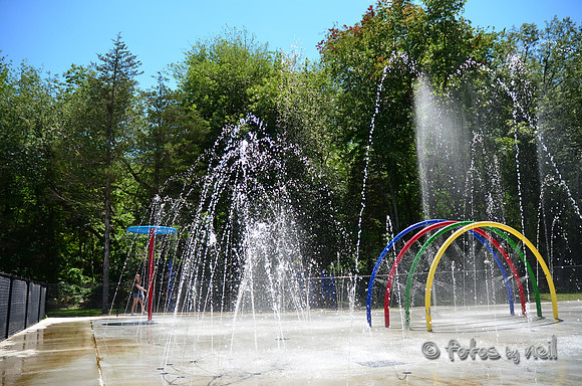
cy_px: 193
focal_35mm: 27
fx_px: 436
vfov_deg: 47.7
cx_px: 291
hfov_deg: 67.5
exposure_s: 1/640
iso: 100
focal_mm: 18
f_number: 3.5
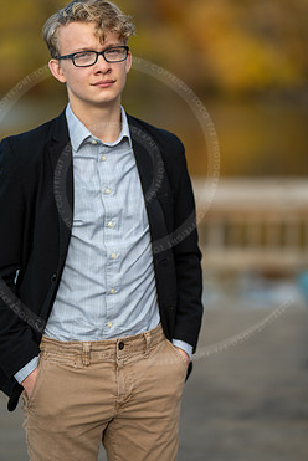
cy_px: 204
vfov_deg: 19.8
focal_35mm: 103
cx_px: 134
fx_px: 1319
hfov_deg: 13.3
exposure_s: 1/1600
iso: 50
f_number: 1.2
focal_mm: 85
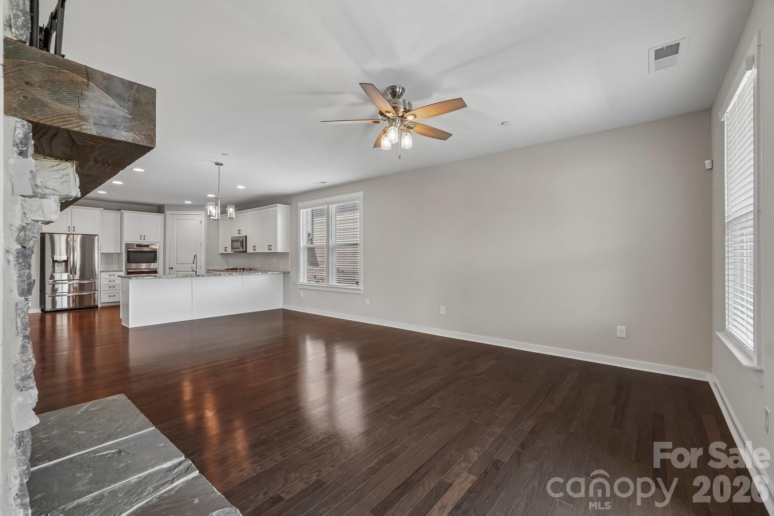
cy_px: 258
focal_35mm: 15
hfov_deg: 100.4
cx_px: 387
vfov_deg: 77.3
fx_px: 322
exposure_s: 1/15
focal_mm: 10
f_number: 8
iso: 400
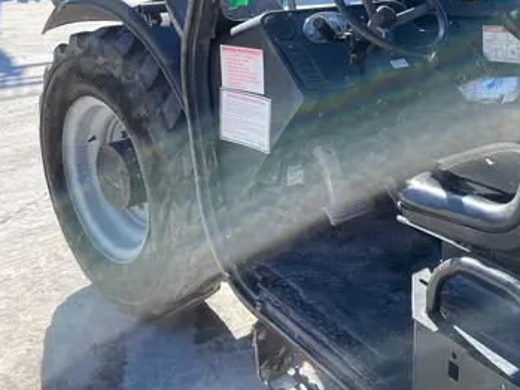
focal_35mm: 41
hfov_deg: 44.7
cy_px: 102
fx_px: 616
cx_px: 371
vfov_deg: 34.5
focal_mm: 4.2
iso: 32
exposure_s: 1/749
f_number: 1.6
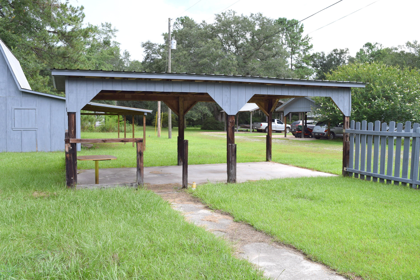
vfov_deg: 40.0
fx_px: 385
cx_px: 210
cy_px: 140
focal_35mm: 33
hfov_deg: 57.2
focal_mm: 22
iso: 320
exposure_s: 1/250
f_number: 8
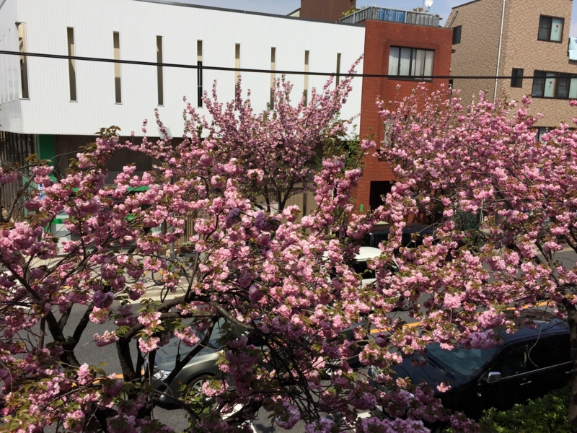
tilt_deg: -9.4
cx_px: 288
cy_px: 216
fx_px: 483
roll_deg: -1.5
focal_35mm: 29
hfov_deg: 61.7
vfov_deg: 48.2
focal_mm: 4.15
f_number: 2.2
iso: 32
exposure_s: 1/2639
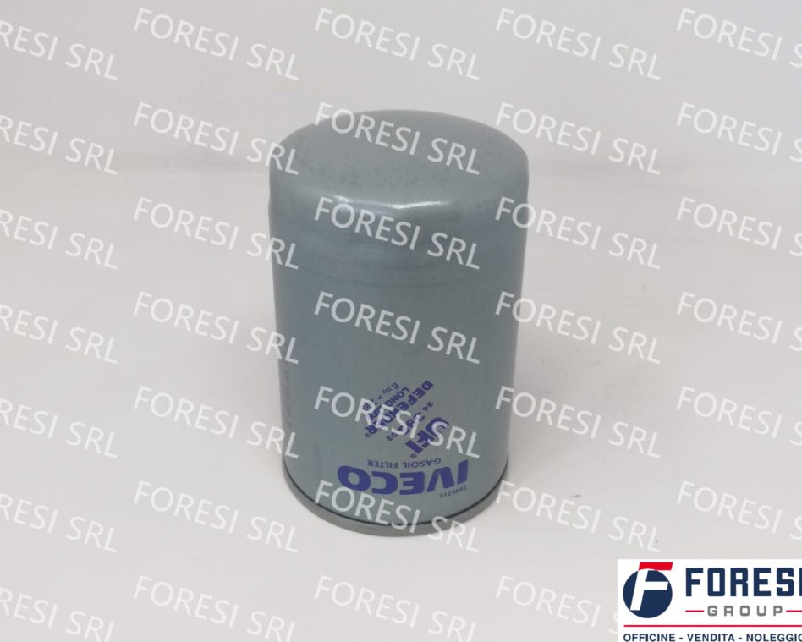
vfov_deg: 38.2
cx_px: 380
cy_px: 319
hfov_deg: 46.8
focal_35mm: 39
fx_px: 926
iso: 50
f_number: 2.2
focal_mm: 3.81
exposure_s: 1/100
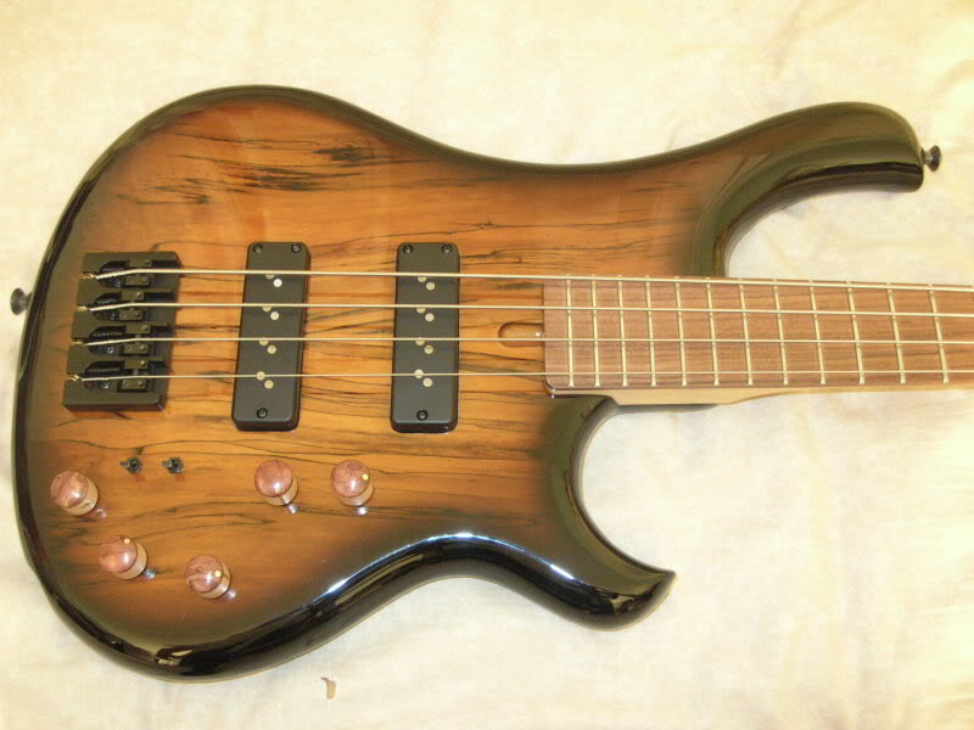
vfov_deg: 39.7
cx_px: 487
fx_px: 1013
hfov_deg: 51.4
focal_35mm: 36
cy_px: 365
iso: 300
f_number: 2.7
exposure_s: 1.58
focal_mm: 6
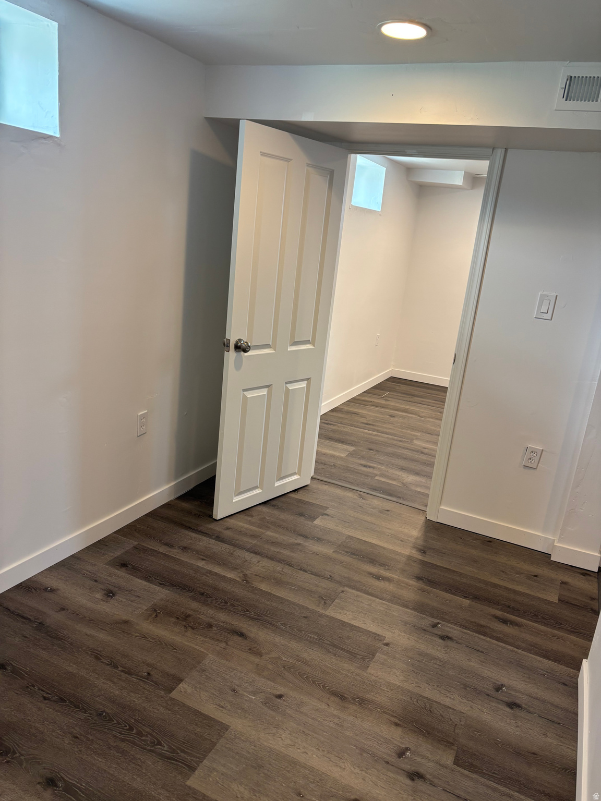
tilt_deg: -16.9
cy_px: 400
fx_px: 602
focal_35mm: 26
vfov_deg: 67.3
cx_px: 300
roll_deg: -6.4
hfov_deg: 53.1
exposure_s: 1/60
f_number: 1.6
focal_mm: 5.96
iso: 100
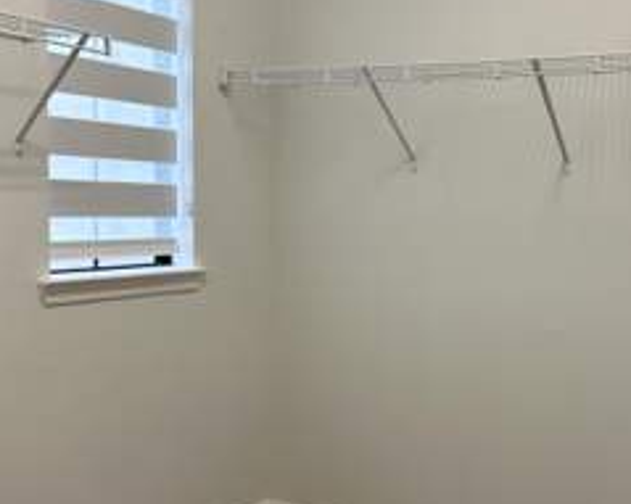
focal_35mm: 47
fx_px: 877
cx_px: 417
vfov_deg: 32.0
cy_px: 276
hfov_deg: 39.1
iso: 100
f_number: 1.78
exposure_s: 1/120
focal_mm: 6.86
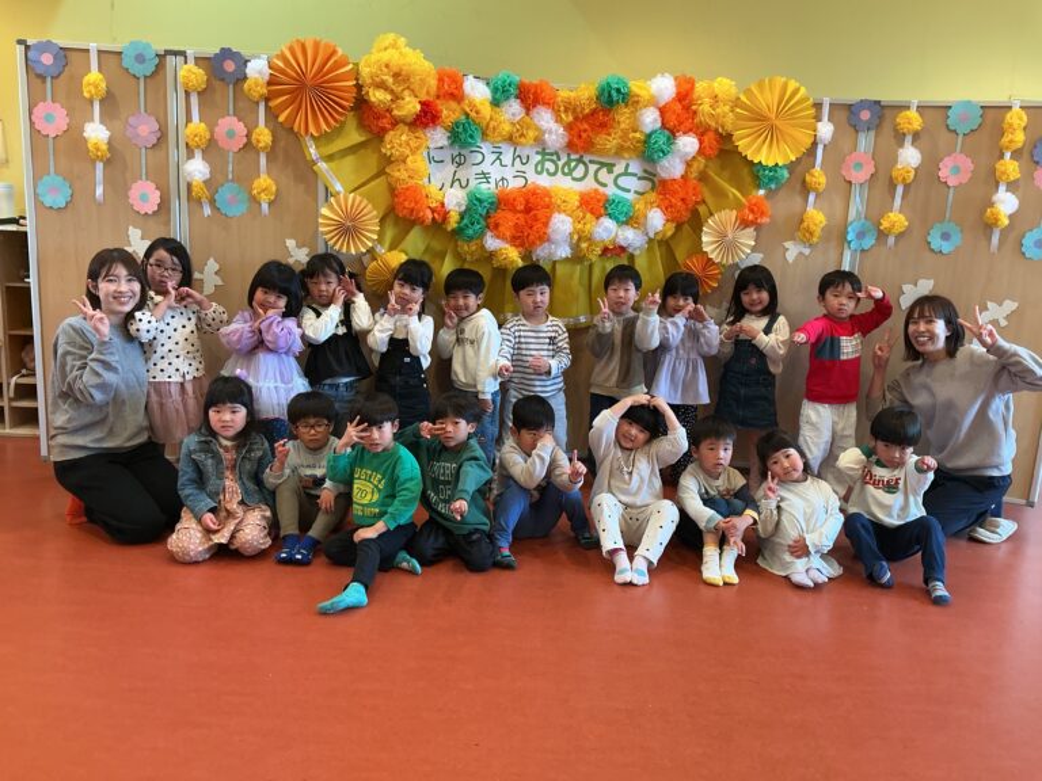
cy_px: 390
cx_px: 521
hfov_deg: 61.7
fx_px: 873
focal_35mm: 29
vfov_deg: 48.2
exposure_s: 1/50
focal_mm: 3
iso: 80
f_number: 1.8
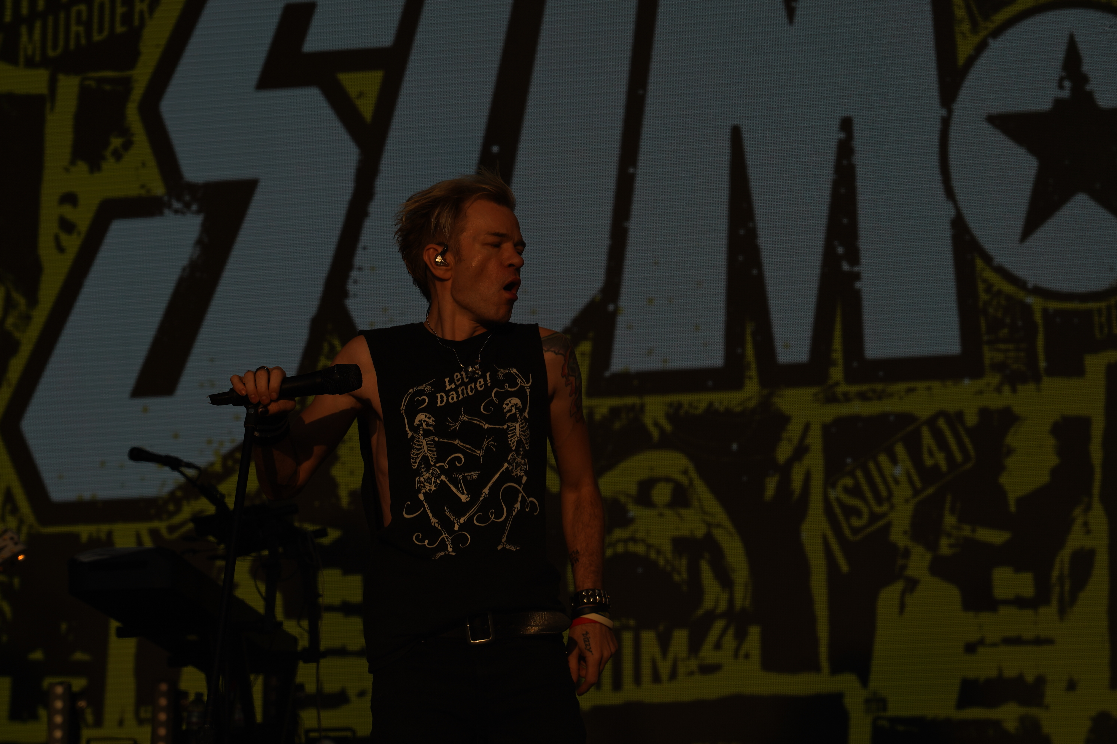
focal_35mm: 105
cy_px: 372
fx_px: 3258
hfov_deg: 19.5
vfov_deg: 13.0
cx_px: 558
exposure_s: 1/1250
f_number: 8
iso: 100
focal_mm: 105
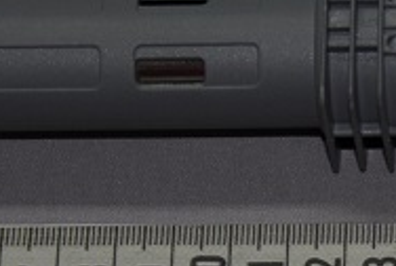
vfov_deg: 4.3
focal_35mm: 322
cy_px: 177
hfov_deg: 6.3
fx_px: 3552
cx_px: 497
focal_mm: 45
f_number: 3.5
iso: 200
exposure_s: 1/100
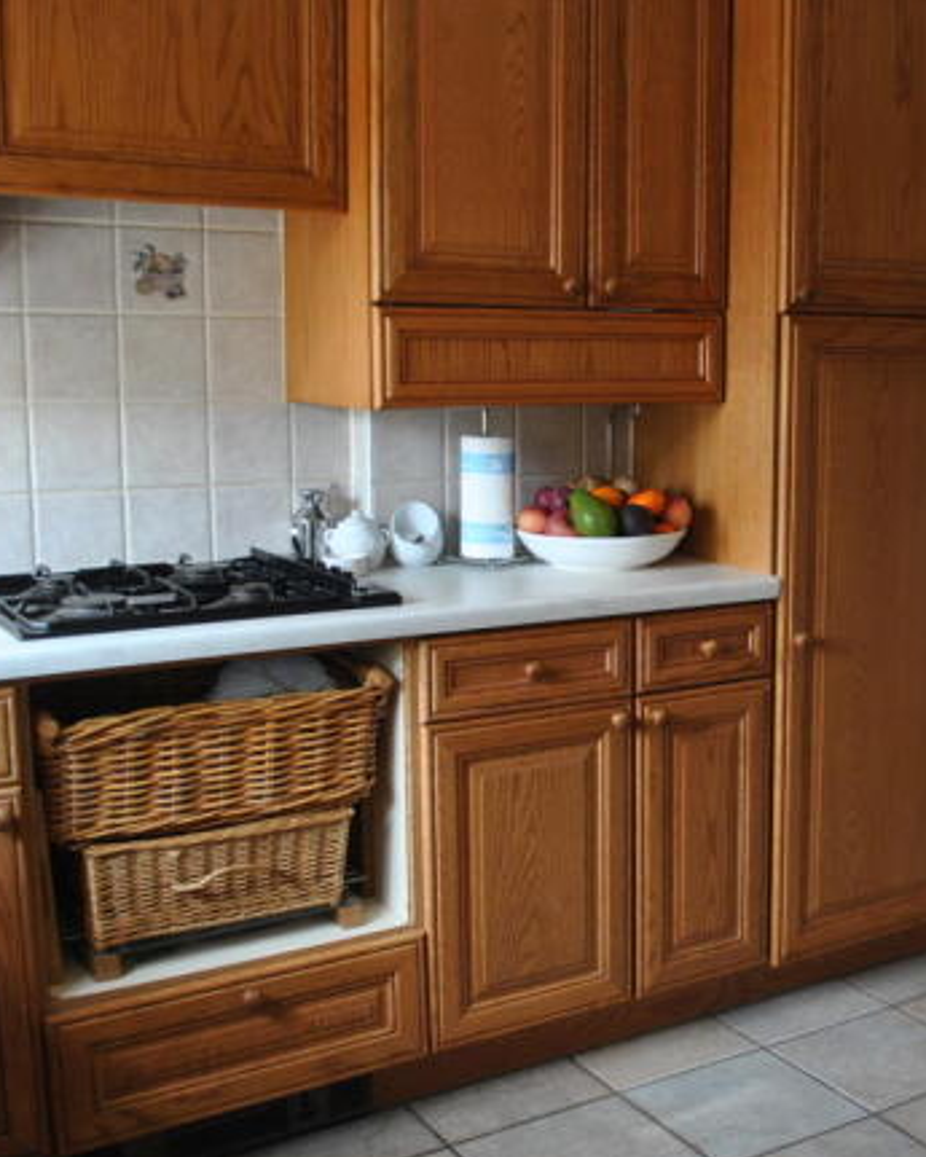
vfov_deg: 39.5
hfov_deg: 30.9
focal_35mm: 47
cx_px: 799
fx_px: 1610
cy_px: 581
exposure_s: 1/40
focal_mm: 22
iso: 200
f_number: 3.8
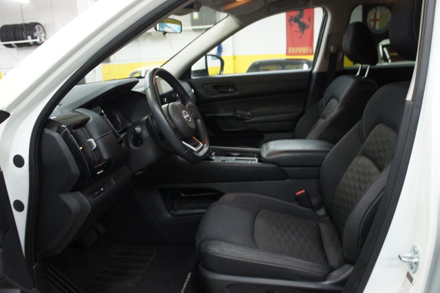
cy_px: 146
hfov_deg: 67.4
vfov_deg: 47.9
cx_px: 220
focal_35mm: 27
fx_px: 330
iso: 1600
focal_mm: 18
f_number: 3.5
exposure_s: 1/60
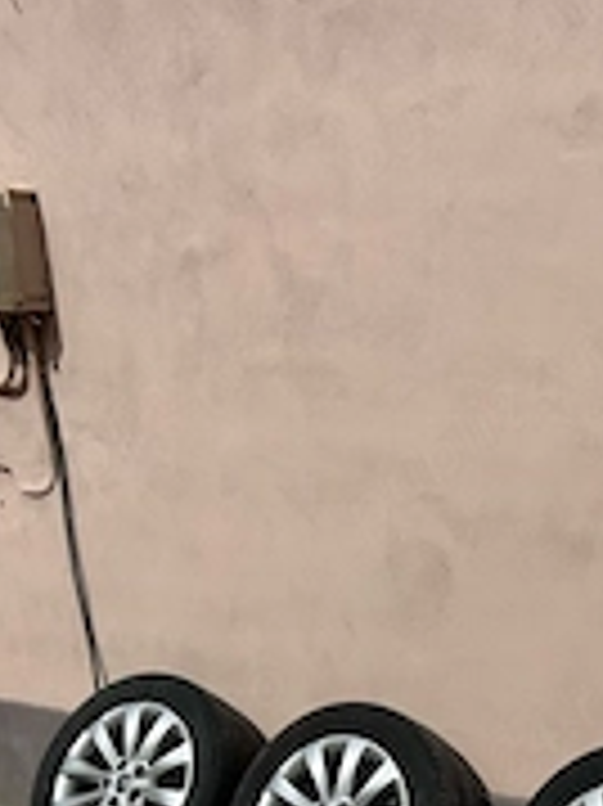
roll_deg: +0.5
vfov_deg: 30.6
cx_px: 580
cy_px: 829
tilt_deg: -24.0
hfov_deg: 24.2
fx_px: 1349
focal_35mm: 58
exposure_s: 1/9434
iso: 50
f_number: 1.5
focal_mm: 5.7
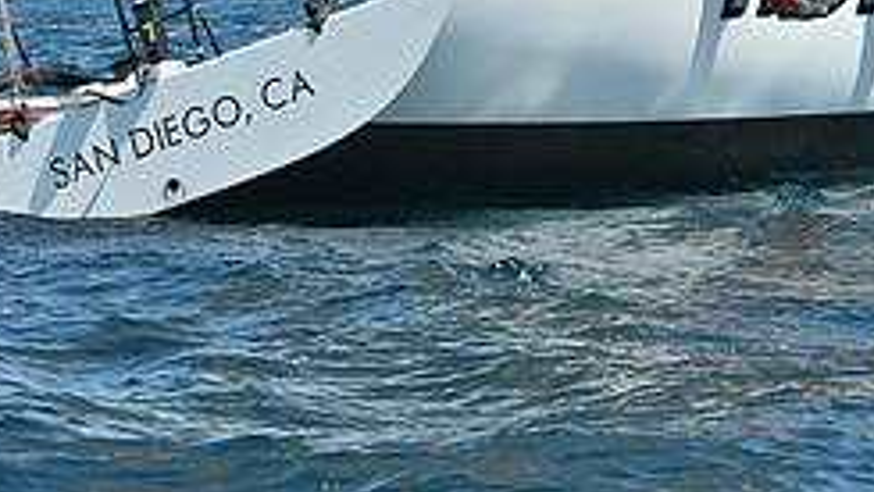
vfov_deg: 4.4
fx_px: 6445
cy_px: -70
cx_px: 635
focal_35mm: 278
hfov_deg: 7.8
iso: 320
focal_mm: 112
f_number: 8
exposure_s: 1/1000
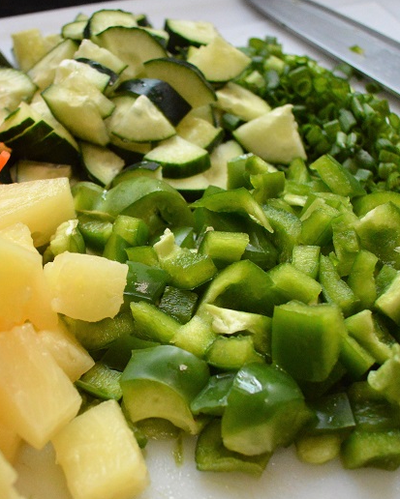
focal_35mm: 54
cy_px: 265
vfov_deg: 34.7
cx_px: 138
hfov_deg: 28.0
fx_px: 799
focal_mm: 22
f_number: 3.8
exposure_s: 1/500
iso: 2800
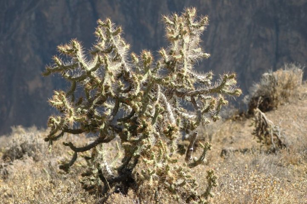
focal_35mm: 158
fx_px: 1342
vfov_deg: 8.7
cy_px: 102
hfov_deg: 13.0
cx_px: 154
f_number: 5
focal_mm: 105
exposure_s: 1/500
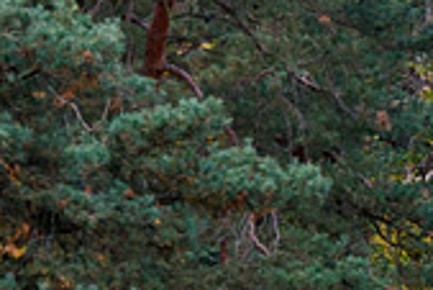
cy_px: 914
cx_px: 1189
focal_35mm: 489
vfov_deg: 2.8
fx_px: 5886
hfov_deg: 4.1
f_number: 7.1
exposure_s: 1/80
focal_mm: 46
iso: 200
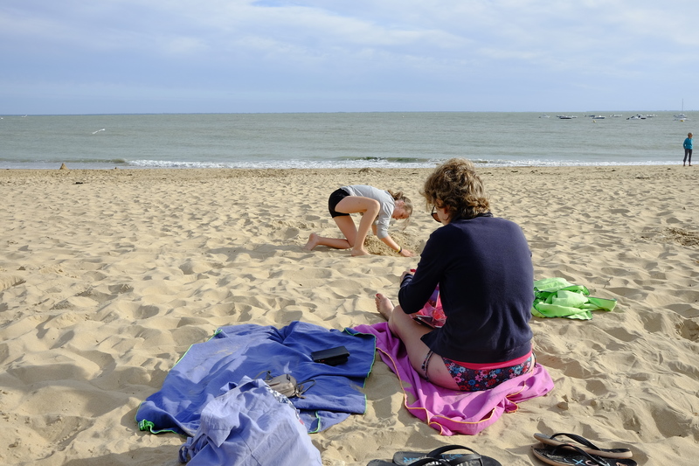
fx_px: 679
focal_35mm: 35
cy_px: 233
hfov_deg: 54.4
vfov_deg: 37.8
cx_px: 350
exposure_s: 1/85
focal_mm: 23
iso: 400
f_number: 11
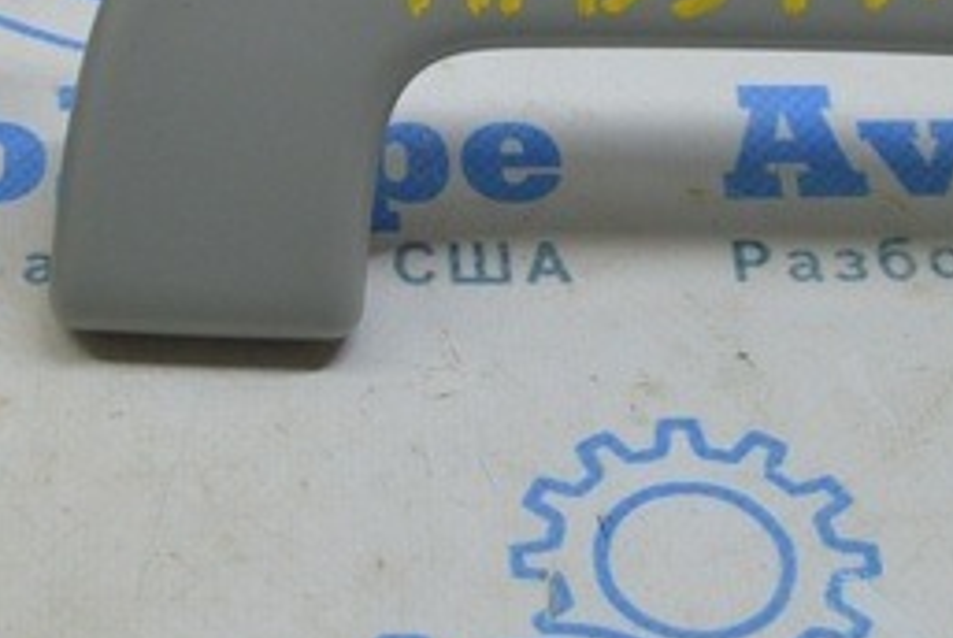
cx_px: -4
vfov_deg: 8.7
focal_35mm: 155
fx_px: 4108
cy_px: -302
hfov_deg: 13.1
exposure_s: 1/40
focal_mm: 26
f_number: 5.6
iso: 400
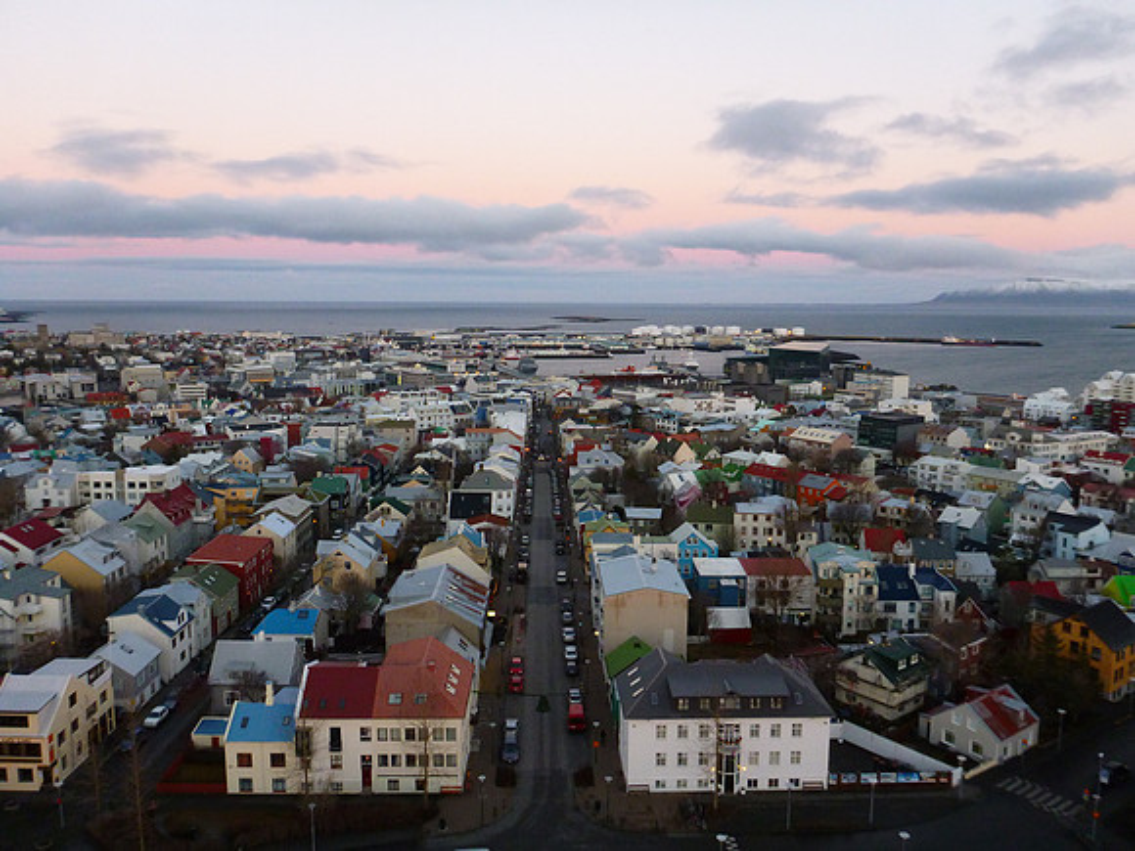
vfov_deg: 49.7
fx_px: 918
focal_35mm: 28
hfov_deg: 63.4
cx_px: 568
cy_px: 426
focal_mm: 4.9
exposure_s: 1/60
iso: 400
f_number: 3.3
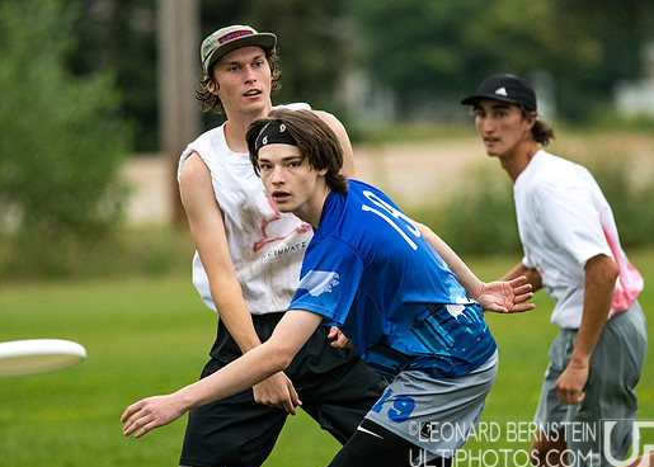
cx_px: 327
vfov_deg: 2.7
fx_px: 9864
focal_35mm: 531
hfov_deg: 3.8
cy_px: 221
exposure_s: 1/2000
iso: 1600
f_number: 4
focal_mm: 300
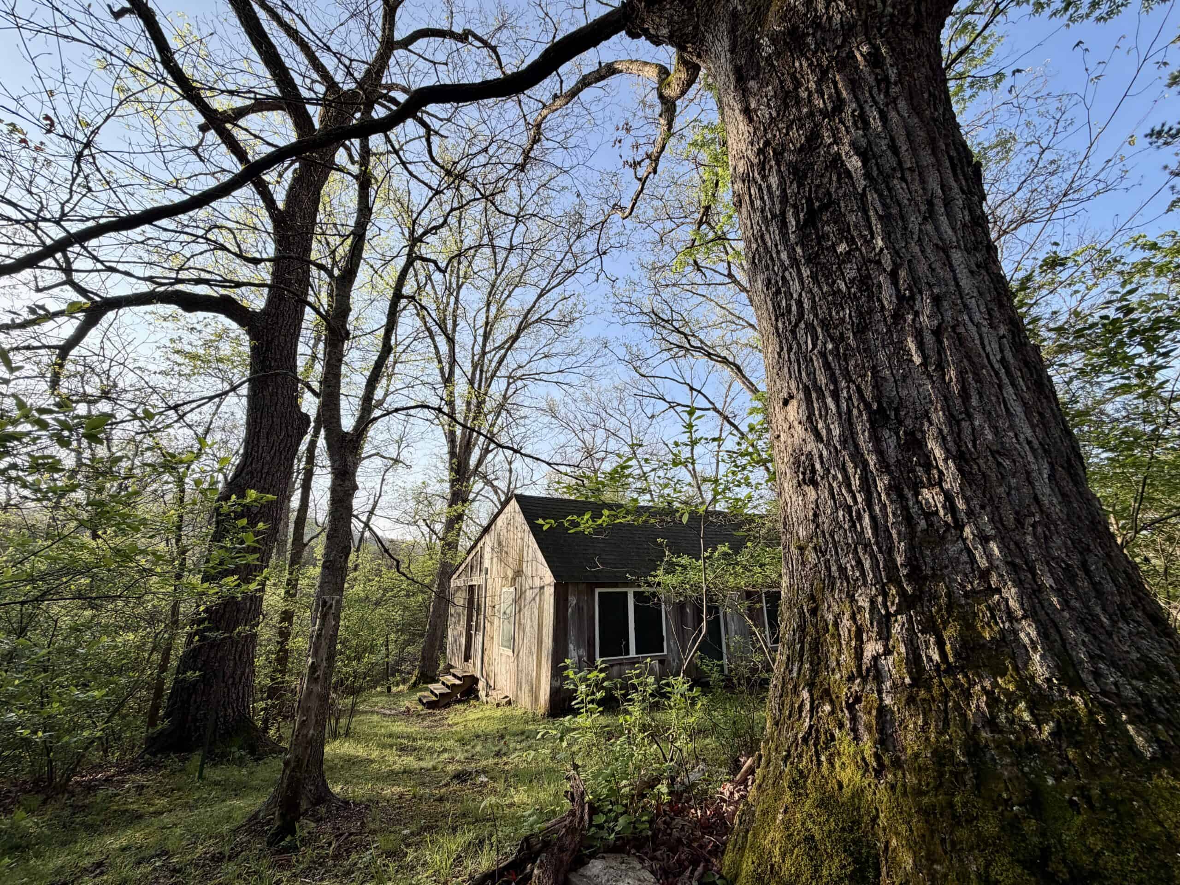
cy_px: 442
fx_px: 477
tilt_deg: +17.7
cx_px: 590
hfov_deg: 102.1
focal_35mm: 14
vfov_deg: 85.7
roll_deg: +0.5
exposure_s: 1/549
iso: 40
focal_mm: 2.22
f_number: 2.2
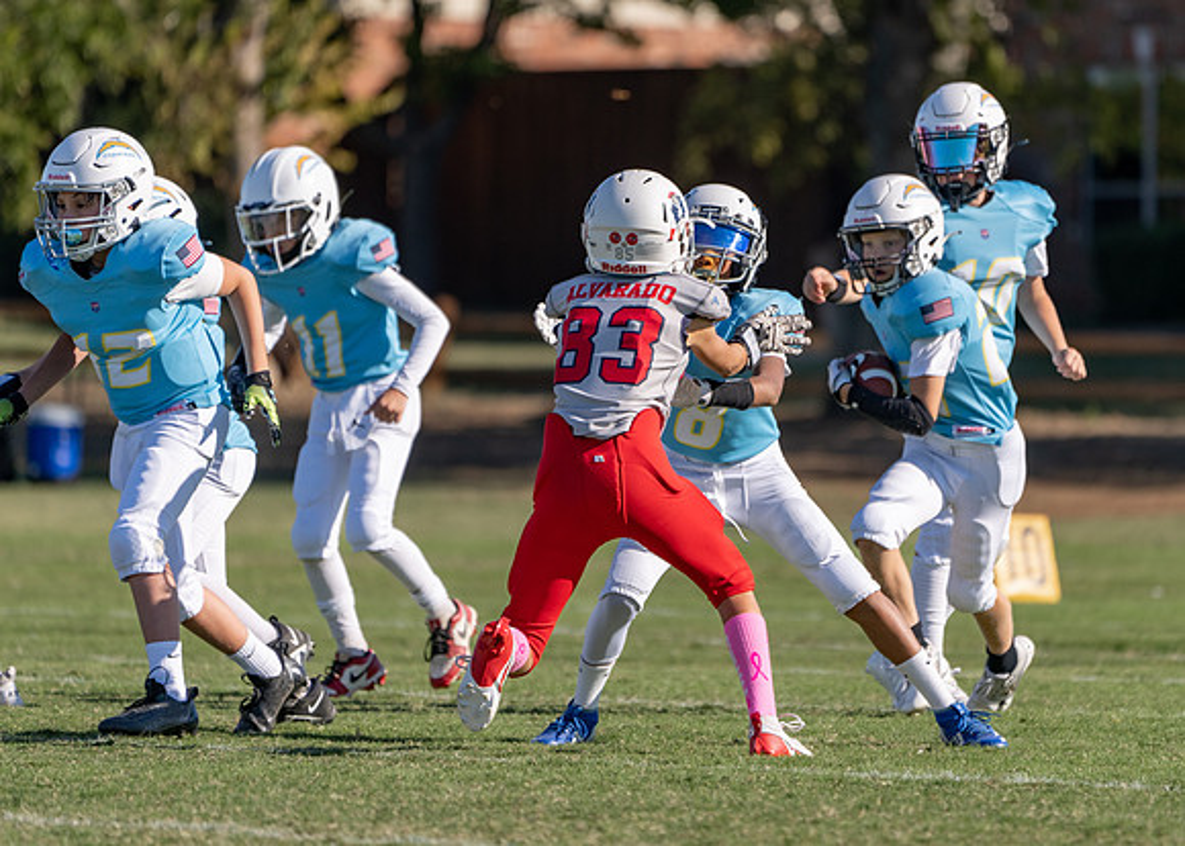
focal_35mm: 500
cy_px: 374
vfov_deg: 2.9
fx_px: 16827
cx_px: 727
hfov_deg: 4.0
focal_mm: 400
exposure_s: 1/1250
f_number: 5.6
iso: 200
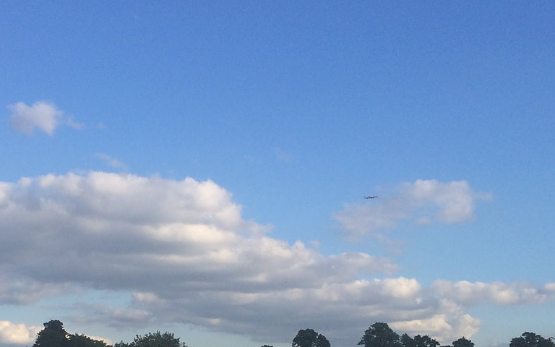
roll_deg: +0.6
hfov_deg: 31.7
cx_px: 183
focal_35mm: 64
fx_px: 968
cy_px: 381
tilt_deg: +1.9
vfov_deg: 19.5
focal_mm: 4.15
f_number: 2.2
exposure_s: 1/1414
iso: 32
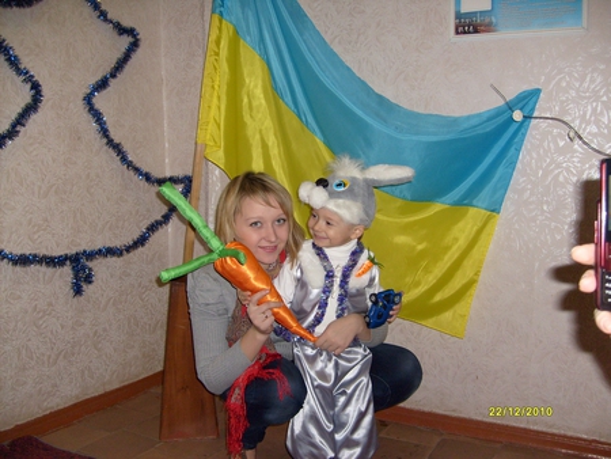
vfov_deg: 40.7
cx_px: 306
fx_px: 618
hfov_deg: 52.6
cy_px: 230
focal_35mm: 35
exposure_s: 1/45
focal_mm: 5.8
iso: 100
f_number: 2.8
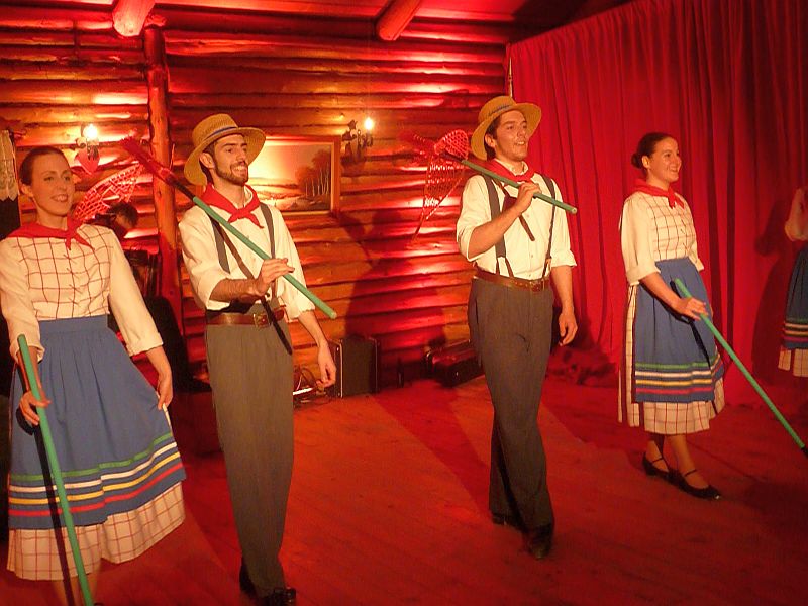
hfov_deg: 43.9
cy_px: 303
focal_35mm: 43
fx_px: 1004
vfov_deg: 33.6
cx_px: 404
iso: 800
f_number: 4
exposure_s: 1/15
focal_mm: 7.1
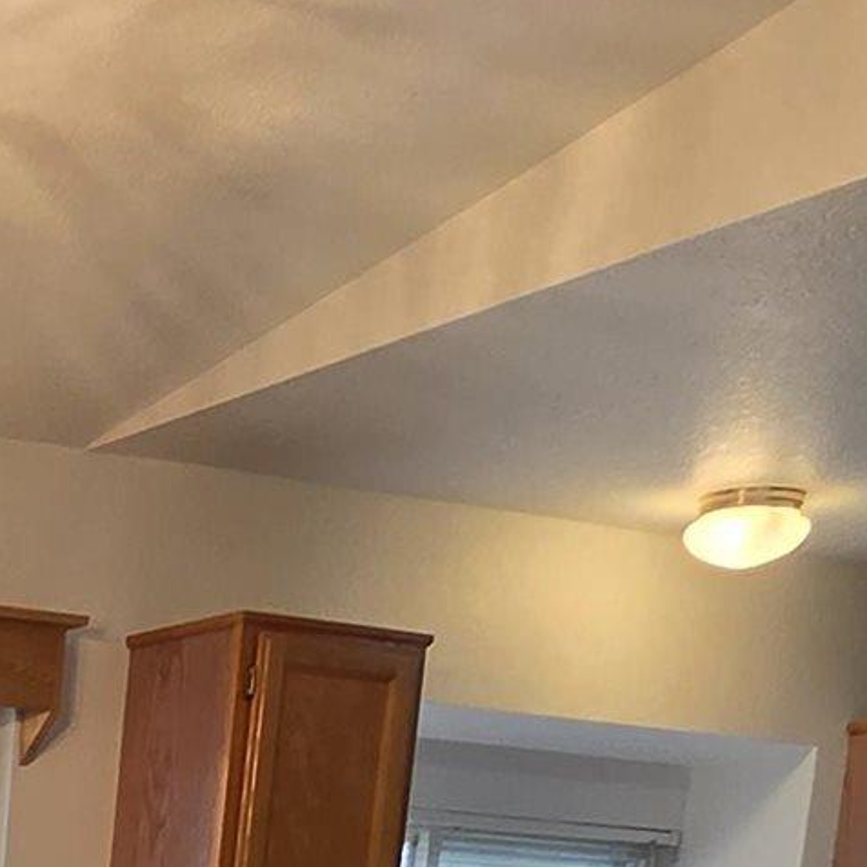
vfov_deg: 19.6
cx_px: -556
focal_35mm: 74
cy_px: 1378
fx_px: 2097
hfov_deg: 19.3
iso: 160
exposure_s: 1/120
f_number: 2.2
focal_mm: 2.2
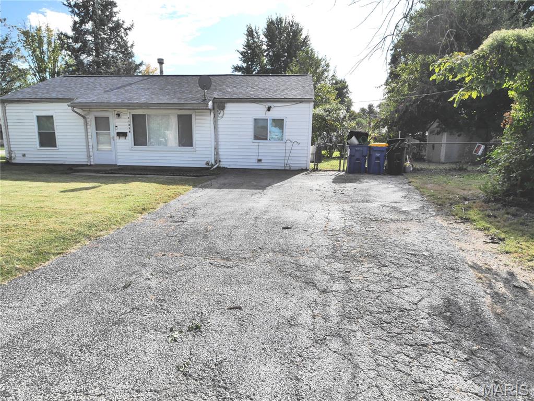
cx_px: 267
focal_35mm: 20
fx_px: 309
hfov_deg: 81.7
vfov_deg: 66.0
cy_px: 200
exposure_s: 1/400
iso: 800
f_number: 9
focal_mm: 10
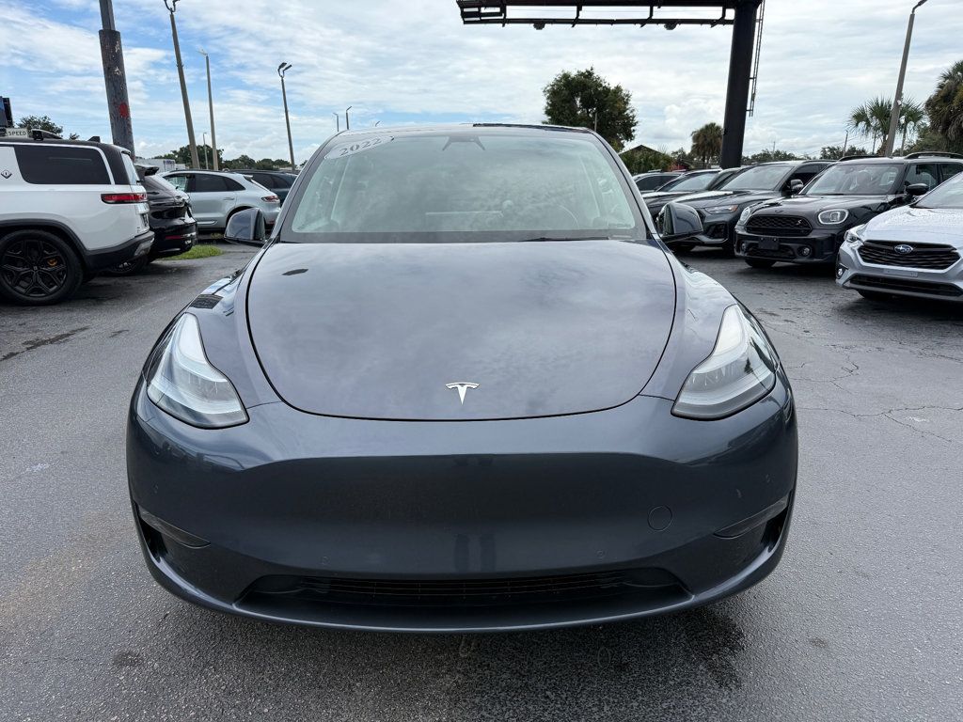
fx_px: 668
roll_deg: -0.6
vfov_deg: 56.8
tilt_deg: -15.5
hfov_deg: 71.6
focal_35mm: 24
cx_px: 482
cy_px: 361
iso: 80
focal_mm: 6.76
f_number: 1.78
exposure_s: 1/3279
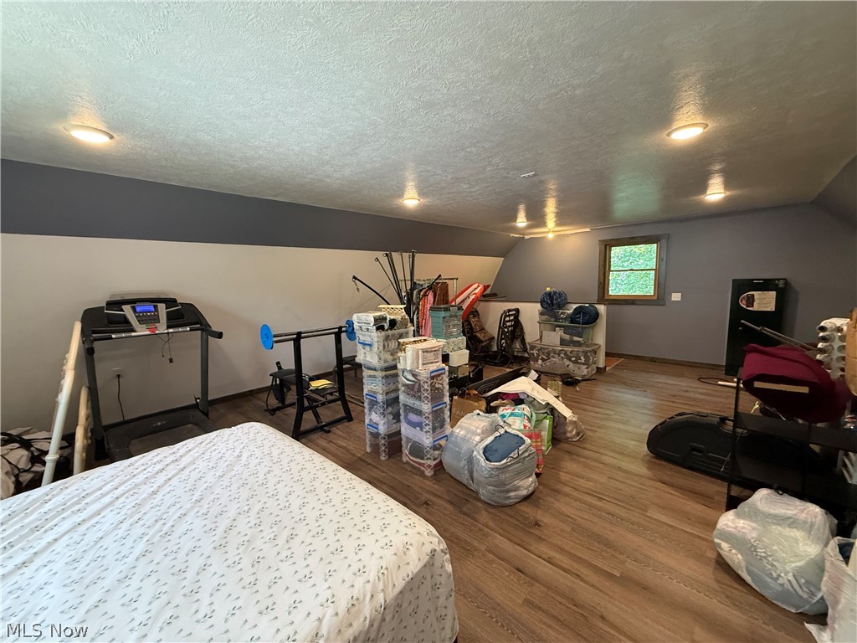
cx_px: 428
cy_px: 322
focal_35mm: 14
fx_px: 347
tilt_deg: -6.3
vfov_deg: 85.7
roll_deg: +1.3
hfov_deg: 102.1
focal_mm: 2.22
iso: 400
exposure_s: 1/60
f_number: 2.2
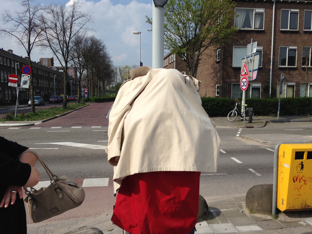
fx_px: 297
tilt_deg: -5.5
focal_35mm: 33
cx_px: 156
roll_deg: +0.1
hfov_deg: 55.4
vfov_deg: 42.9
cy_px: 117
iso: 50
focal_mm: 4.12
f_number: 2.4
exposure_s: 1/2358
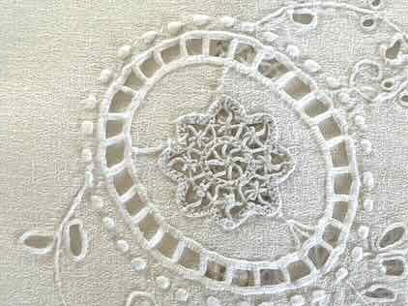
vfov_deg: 19.5
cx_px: 371
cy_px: 281
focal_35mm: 74
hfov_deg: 25.5
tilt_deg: -81.5
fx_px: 872
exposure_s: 1/121
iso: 64
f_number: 1.6
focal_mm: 4.2
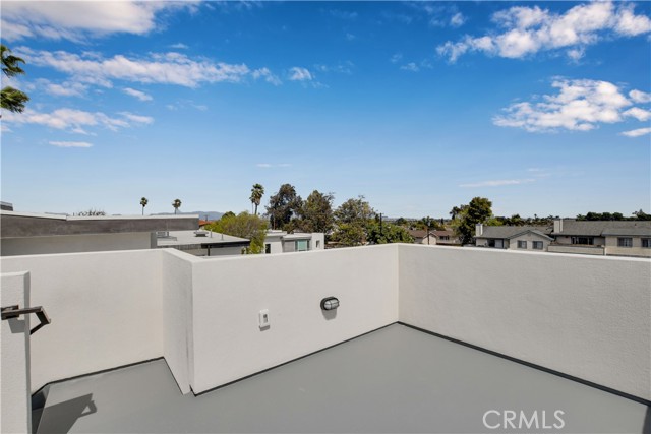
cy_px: 217
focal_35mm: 15
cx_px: 326
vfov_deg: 77.4
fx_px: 271
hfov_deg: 100.4
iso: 400
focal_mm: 10
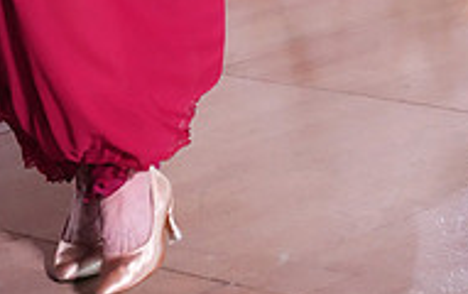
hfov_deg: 9.9
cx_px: 18
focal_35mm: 210
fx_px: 2682
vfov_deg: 6.1
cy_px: -336
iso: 8000
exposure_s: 1/400
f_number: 5.6
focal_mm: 68
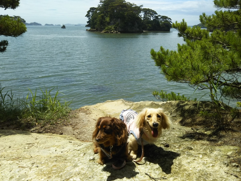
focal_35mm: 31
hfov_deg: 58.3
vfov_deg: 45.4
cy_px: 89
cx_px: 119
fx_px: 216
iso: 25
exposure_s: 1/1248
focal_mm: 4
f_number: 2.2
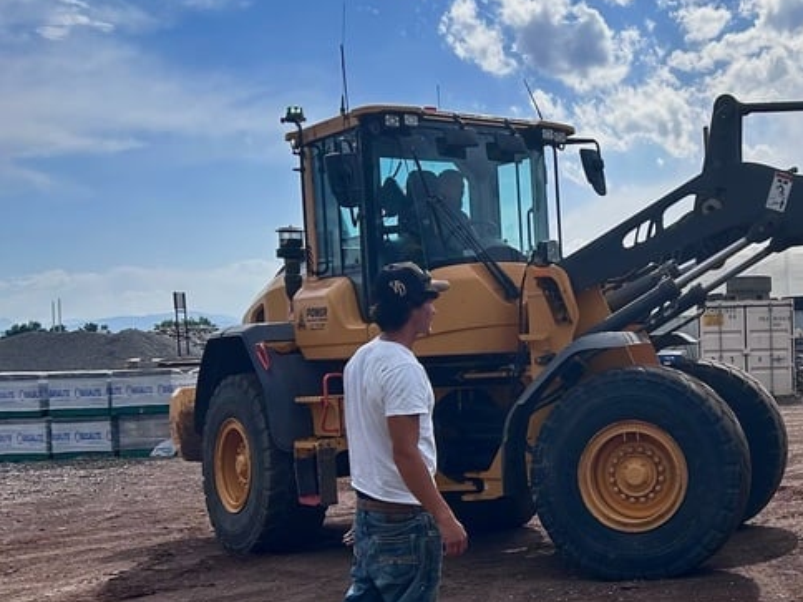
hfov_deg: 32.6
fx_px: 1276
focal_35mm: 55
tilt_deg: -1.4
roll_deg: +1.6
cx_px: 766
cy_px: 410
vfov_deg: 26.4
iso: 50
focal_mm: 5.7
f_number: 1.5
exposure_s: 1/5587
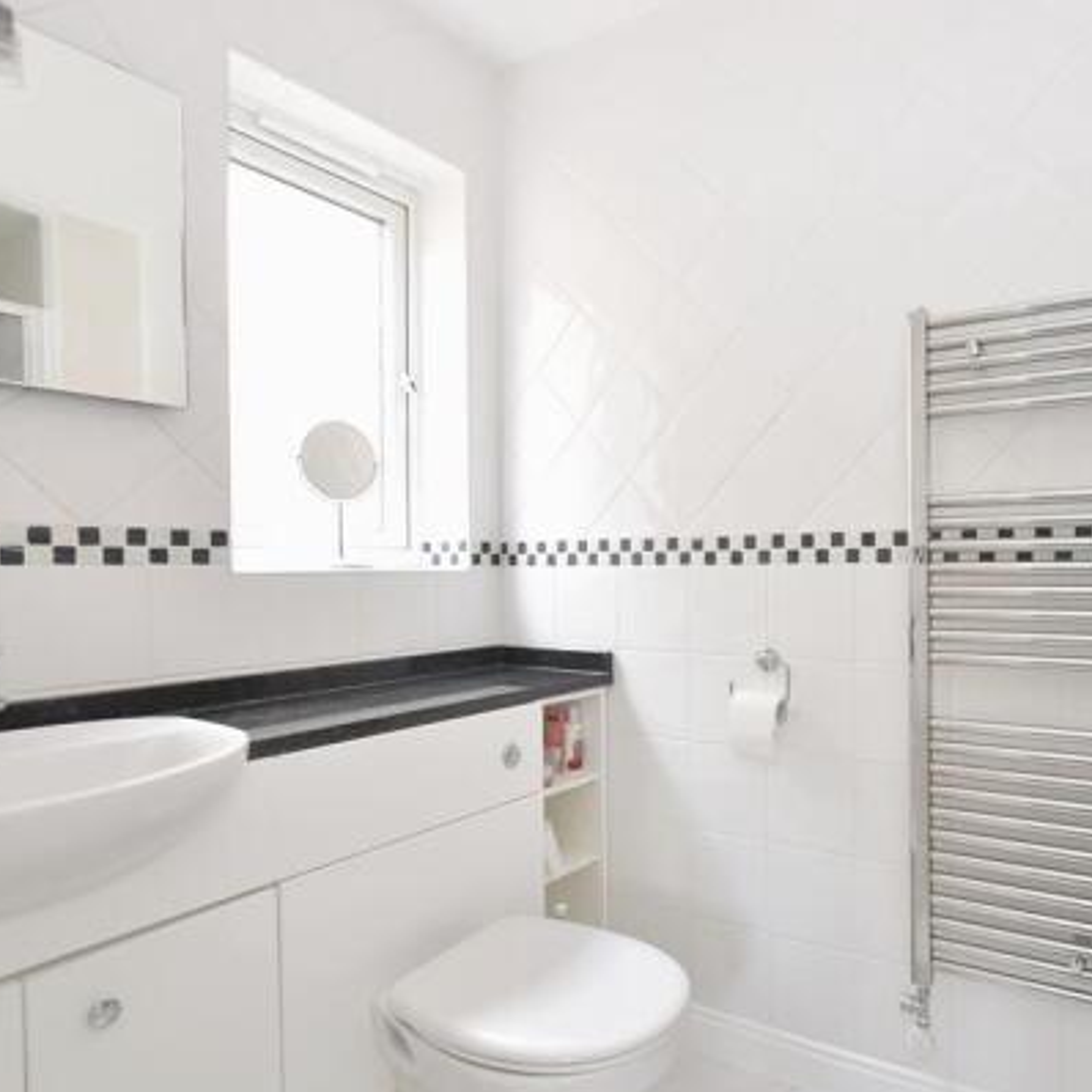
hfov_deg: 69.1
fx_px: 749
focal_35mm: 21
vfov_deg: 72.1
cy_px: 575
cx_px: 768
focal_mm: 10
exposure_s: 1/8
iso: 500
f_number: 10
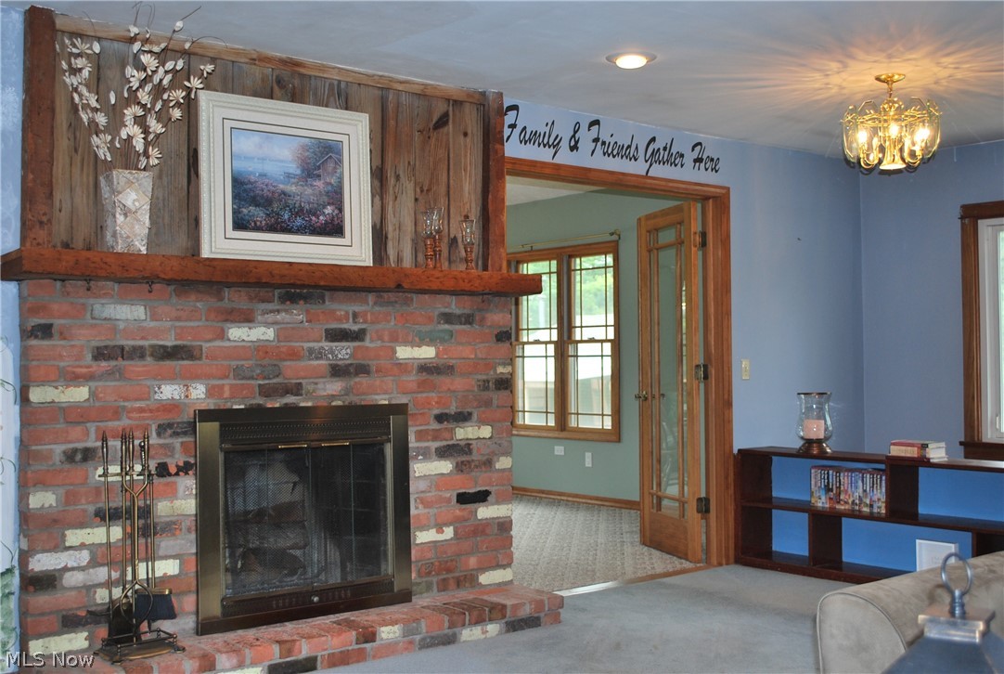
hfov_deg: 46.3
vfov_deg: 32.0
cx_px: 502
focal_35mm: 42
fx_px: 1174
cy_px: 337
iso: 200
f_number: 4.5
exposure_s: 1/60
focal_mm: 28
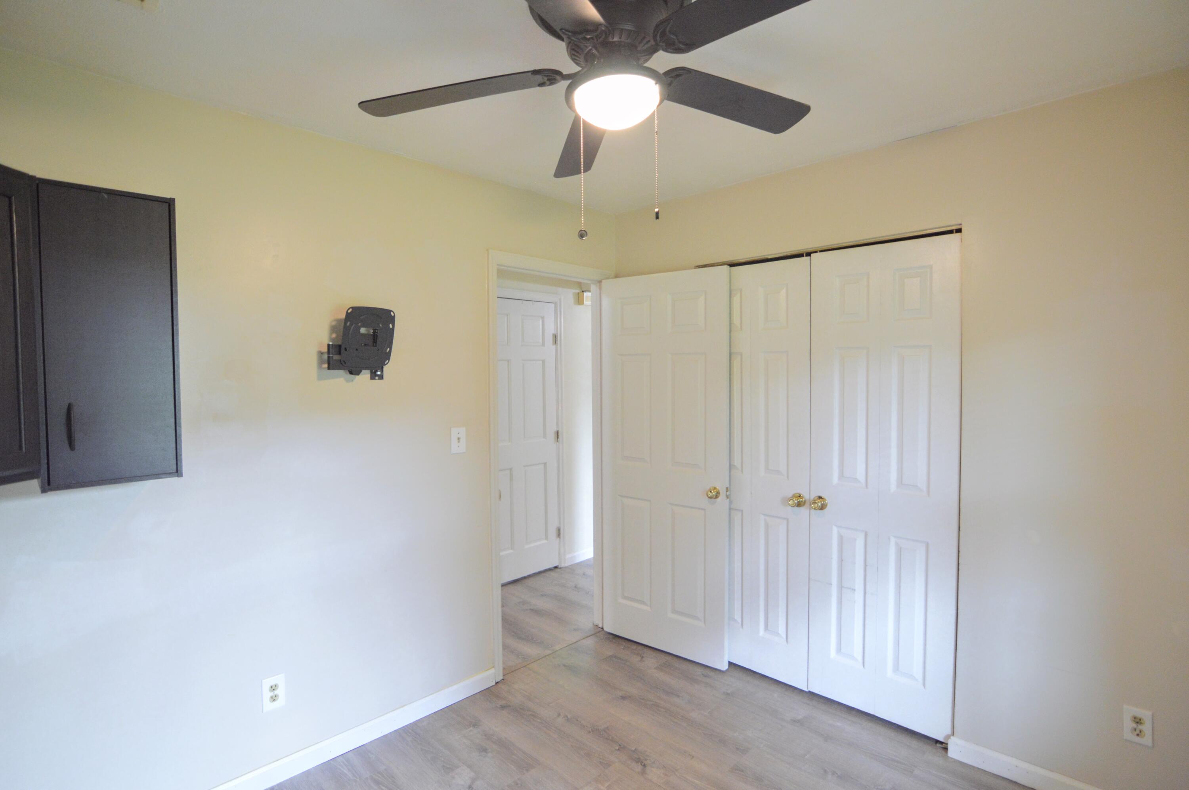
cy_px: 395
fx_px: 544
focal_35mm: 16
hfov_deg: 95.0
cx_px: 594
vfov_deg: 71.9
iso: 1250
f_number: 2.8
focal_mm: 11
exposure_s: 1/60
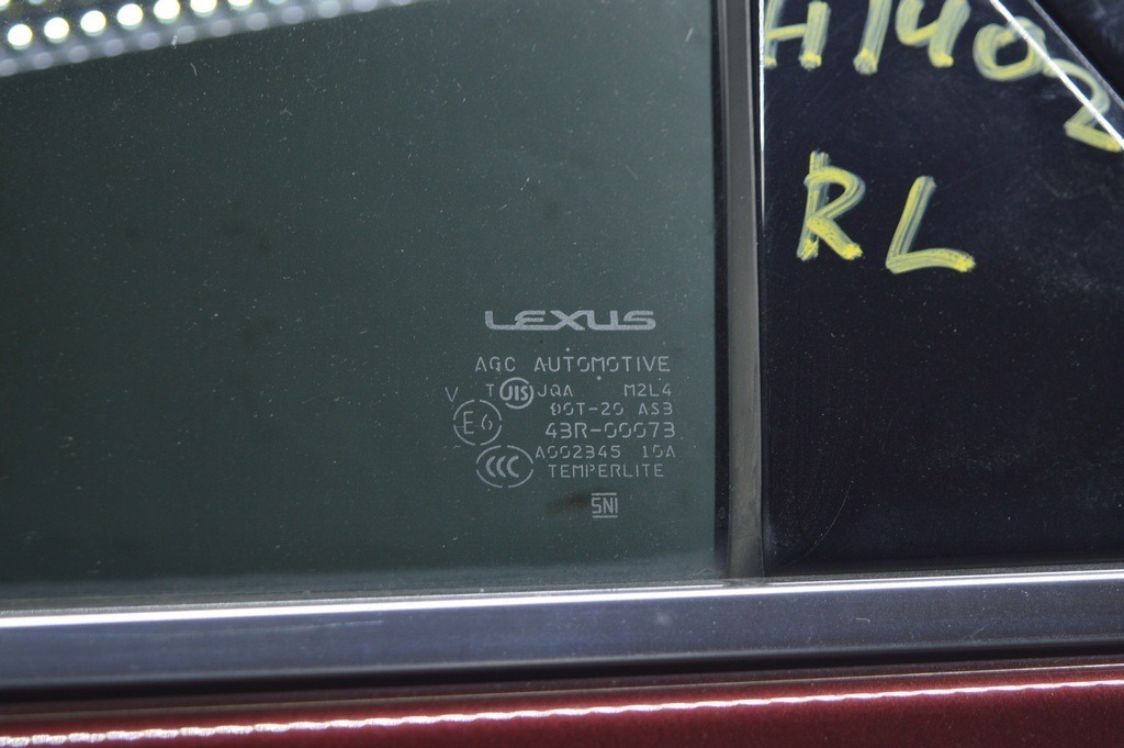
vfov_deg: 19.7
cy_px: 374
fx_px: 2153
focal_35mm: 69
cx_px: 562
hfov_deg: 29.3
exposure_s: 1/40
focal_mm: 46
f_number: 5
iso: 400
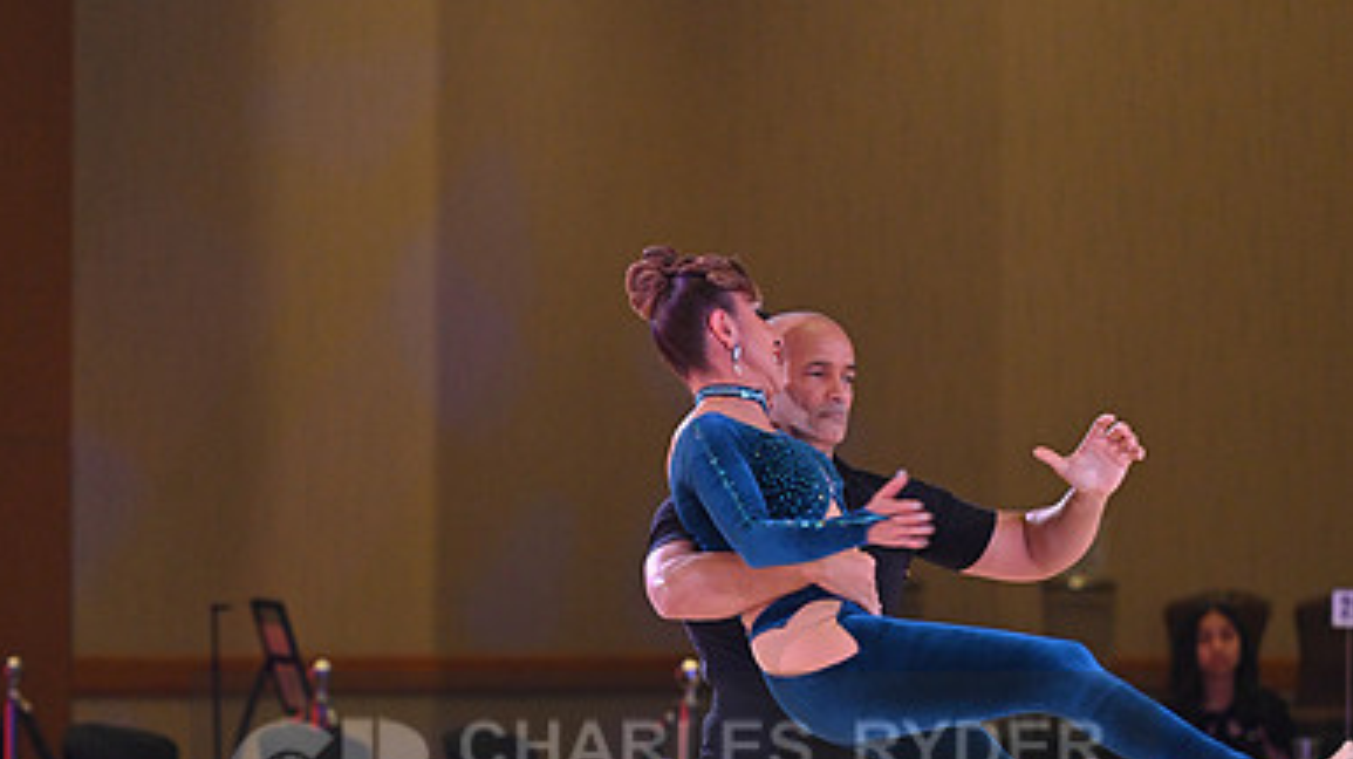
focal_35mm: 316
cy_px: 791
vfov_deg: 3.8
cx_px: 676
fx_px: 11330
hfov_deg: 6.8
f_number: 5
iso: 3200
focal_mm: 200
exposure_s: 1/400
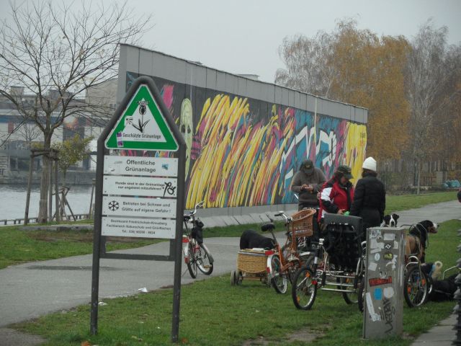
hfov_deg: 11.0
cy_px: 173
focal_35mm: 180
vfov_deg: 8.2
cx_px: 230
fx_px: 2397
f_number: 4.4
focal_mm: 29.7
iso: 100
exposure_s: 1/180
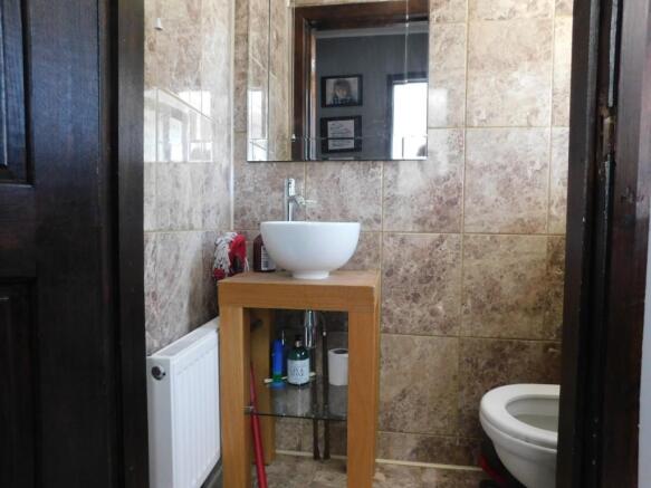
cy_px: 244
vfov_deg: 58.9
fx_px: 432
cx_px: 326
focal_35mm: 23
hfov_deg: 73.9
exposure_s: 1/25
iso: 400
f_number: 3
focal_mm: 4
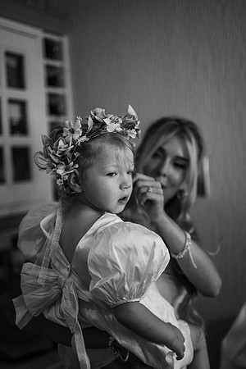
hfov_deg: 27.0
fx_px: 512
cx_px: 123
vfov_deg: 39.6
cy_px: 184
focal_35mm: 50
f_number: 1.4
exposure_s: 1/400
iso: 400
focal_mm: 50
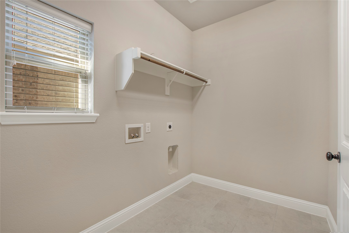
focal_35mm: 15
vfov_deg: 77.3
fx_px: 145
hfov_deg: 100.4
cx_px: 174
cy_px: 116
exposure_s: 1/50
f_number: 5.6
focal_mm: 10
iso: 100
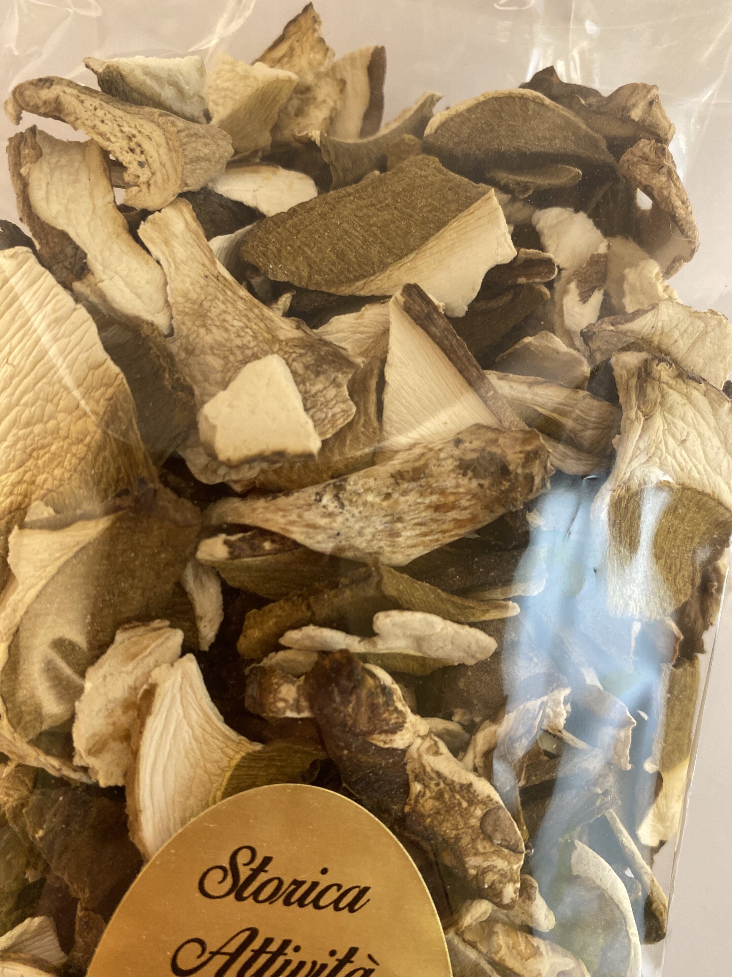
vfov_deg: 67.3
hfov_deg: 53.1
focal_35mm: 26
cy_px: 488
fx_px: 733
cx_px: 366
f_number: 1.8
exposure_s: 1/50
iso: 250
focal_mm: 4.25
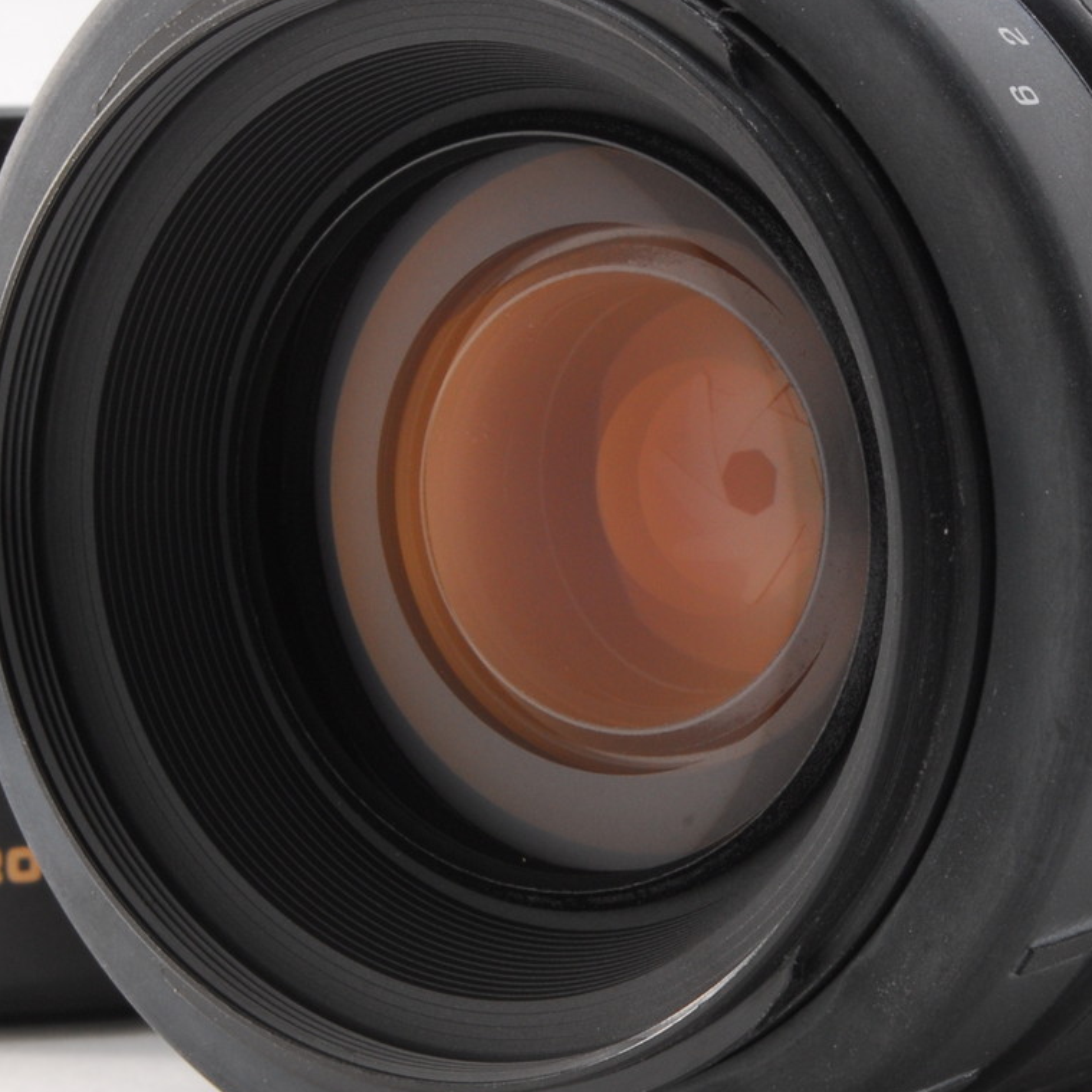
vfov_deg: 11.8
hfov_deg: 11.8
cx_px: 802
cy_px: 523
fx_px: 5278
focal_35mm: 148
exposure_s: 1/100
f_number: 22
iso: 320
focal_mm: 55
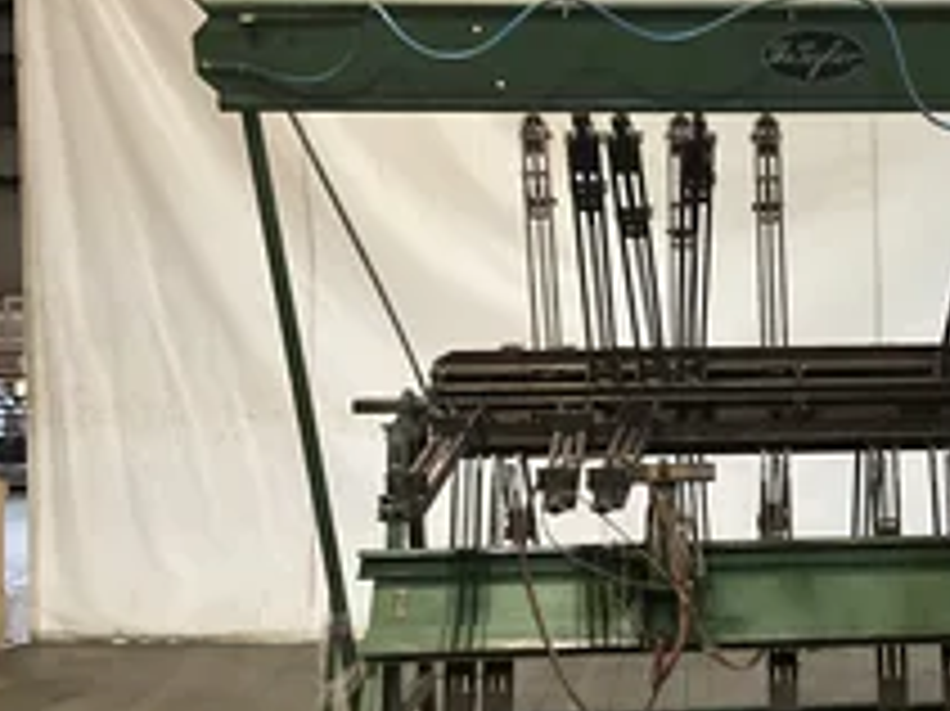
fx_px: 1509
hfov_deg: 33.3
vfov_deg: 26.5
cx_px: 833
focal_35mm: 55
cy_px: 400
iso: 250
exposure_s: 1/60
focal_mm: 3
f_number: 1.8
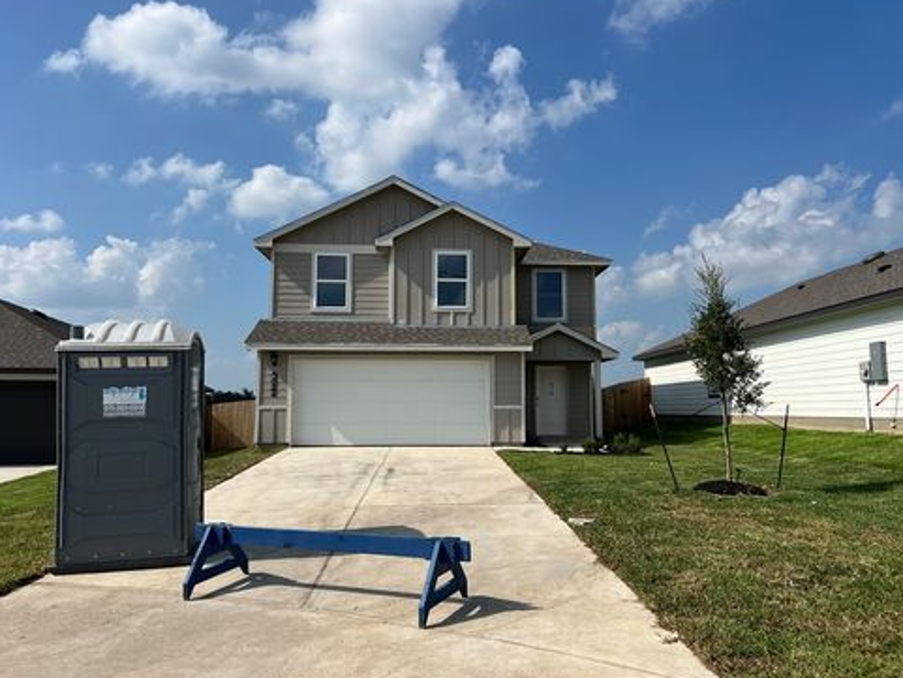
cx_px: 452
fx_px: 705
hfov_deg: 65.3
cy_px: 331
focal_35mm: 27
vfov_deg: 51.4
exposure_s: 1/7463
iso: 50
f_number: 1.5
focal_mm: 5.7
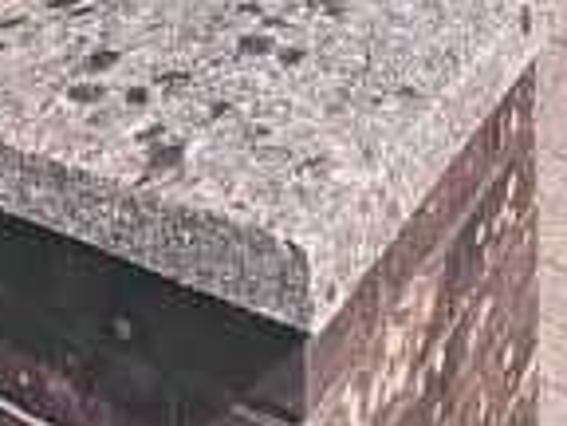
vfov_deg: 15.3
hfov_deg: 30.3
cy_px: -550
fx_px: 1032
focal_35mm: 63
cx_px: 406
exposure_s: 1/1155
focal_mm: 1.57
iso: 32
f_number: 1.8
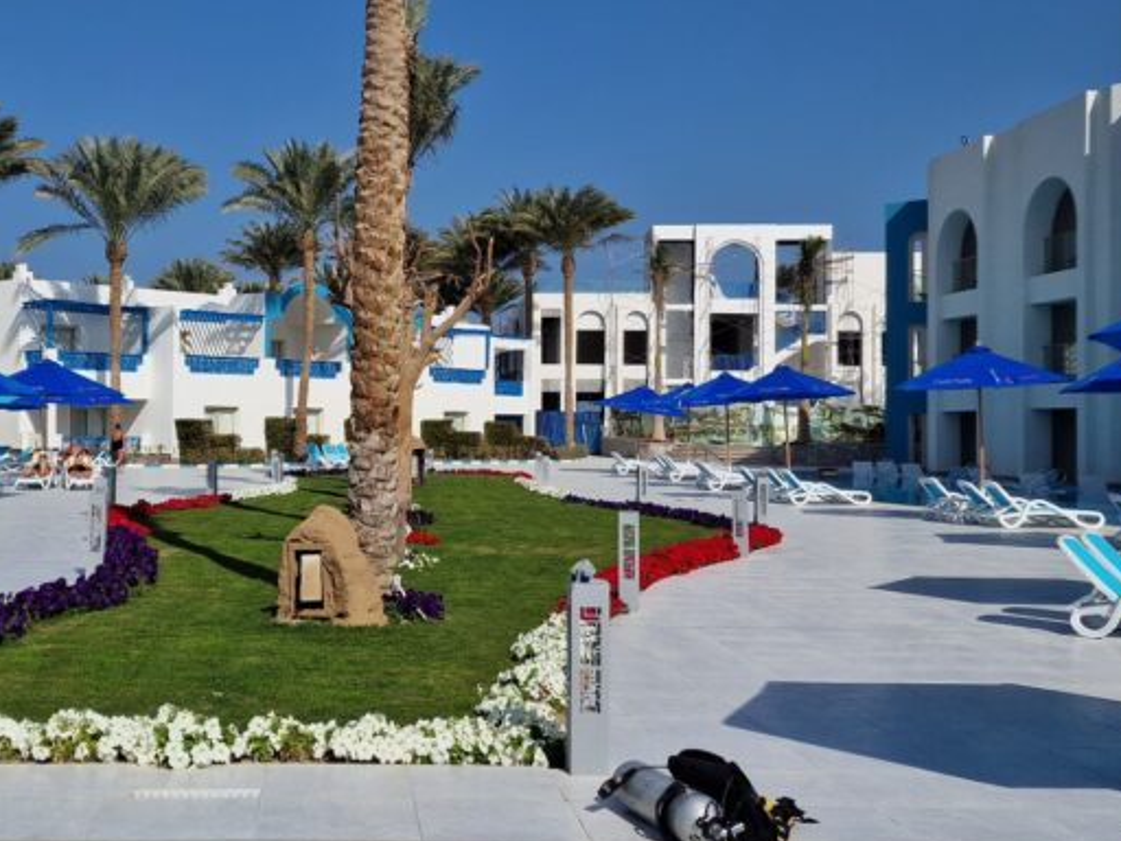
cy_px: 381
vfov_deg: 31.5
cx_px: 383
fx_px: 1490
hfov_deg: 40.8
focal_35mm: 46
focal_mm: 6.4
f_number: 1.8
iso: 50
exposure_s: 1/3680
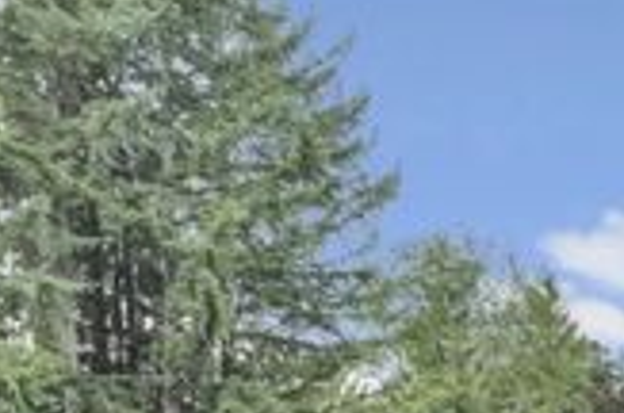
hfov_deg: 21.1
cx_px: 1118
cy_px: 790
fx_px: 1131
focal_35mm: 65
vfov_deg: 16.5
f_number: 8
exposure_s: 1/250
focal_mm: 16.6
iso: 400
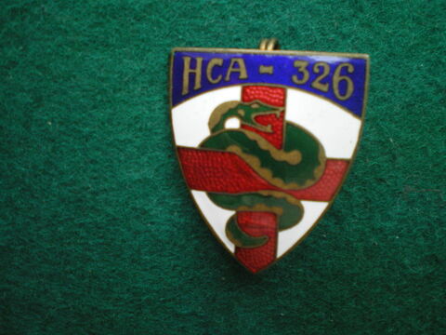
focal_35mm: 38
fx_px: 490
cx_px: 223
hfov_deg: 49.0
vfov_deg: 37.7
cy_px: 168
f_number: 3.1
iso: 400
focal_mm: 6.3
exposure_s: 1/40
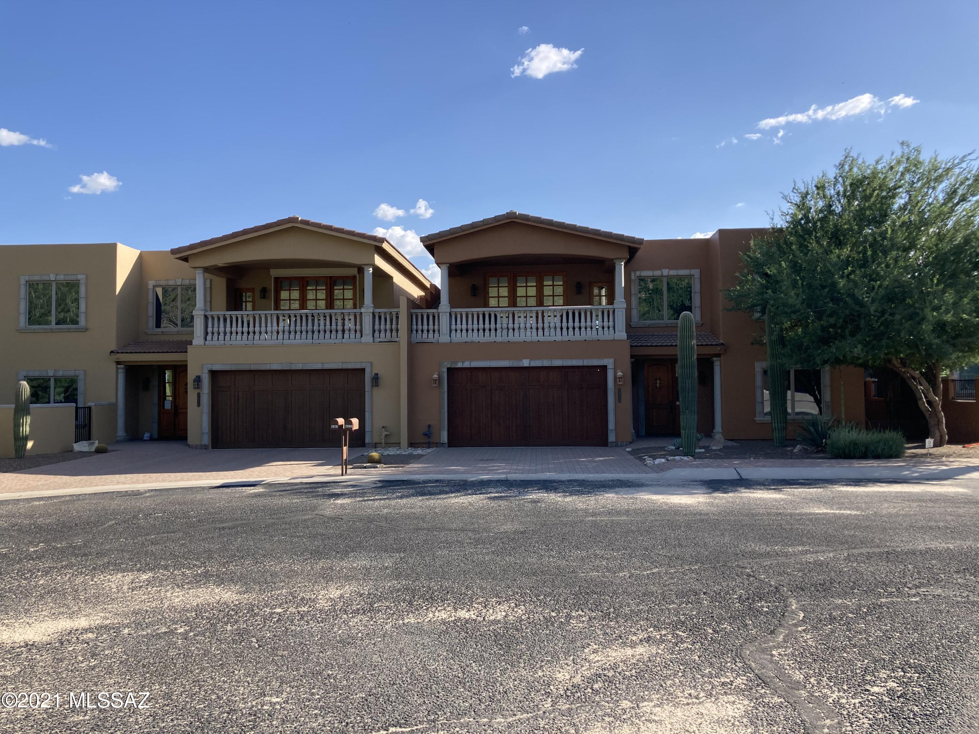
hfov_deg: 63.4
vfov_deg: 49.7
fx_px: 792
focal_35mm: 28
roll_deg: -1.7
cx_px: 490
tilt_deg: +1.8
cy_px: 367
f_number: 1.8
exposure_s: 1/1230
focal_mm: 3.99
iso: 20
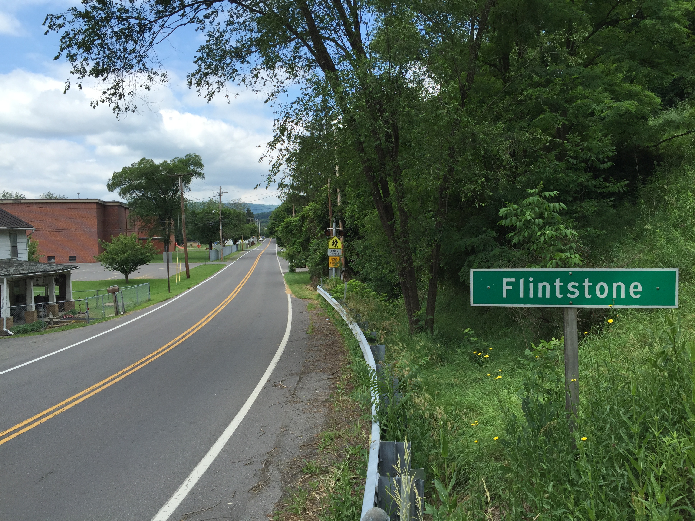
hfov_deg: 61.7
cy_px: 260
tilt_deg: -2.4
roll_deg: +0.0
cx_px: 348
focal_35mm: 29
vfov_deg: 48.2
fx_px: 582
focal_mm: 4.15
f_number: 2.2
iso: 32
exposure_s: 1/1199
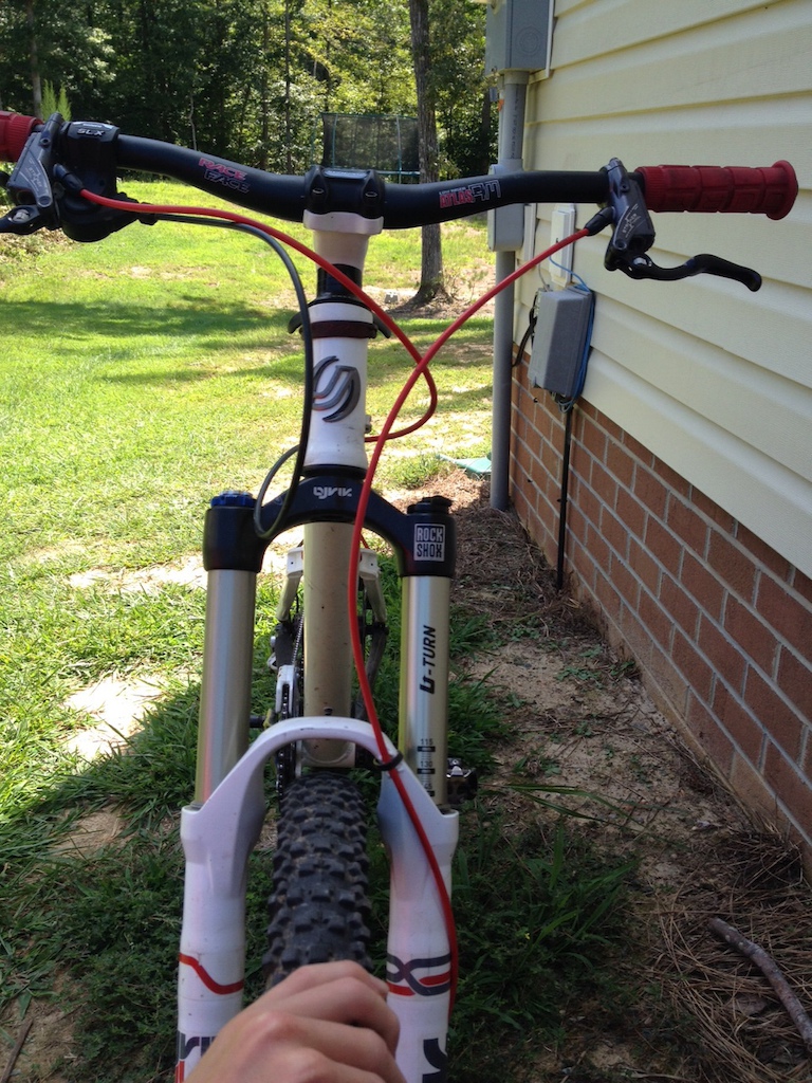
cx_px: 406
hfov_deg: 40.7
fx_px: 1095
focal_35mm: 35
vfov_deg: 52.6
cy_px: 542
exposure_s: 1/445
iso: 50
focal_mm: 4.28
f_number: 2.4
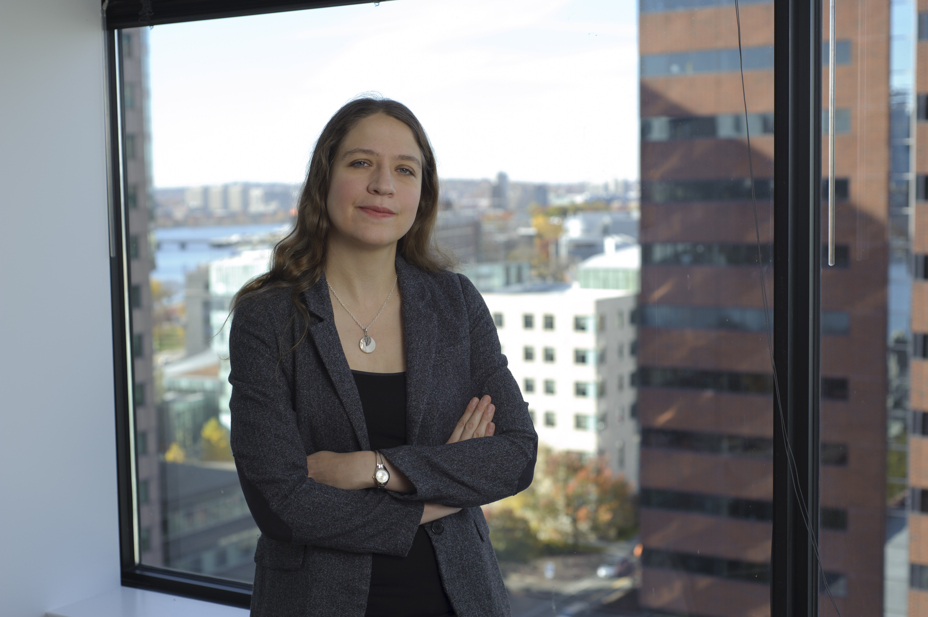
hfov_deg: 39.6
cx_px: 464
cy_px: 308
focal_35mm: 50
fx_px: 1288
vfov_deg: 27.0
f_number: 4.5
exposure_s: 1/160
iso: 125
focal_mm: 50
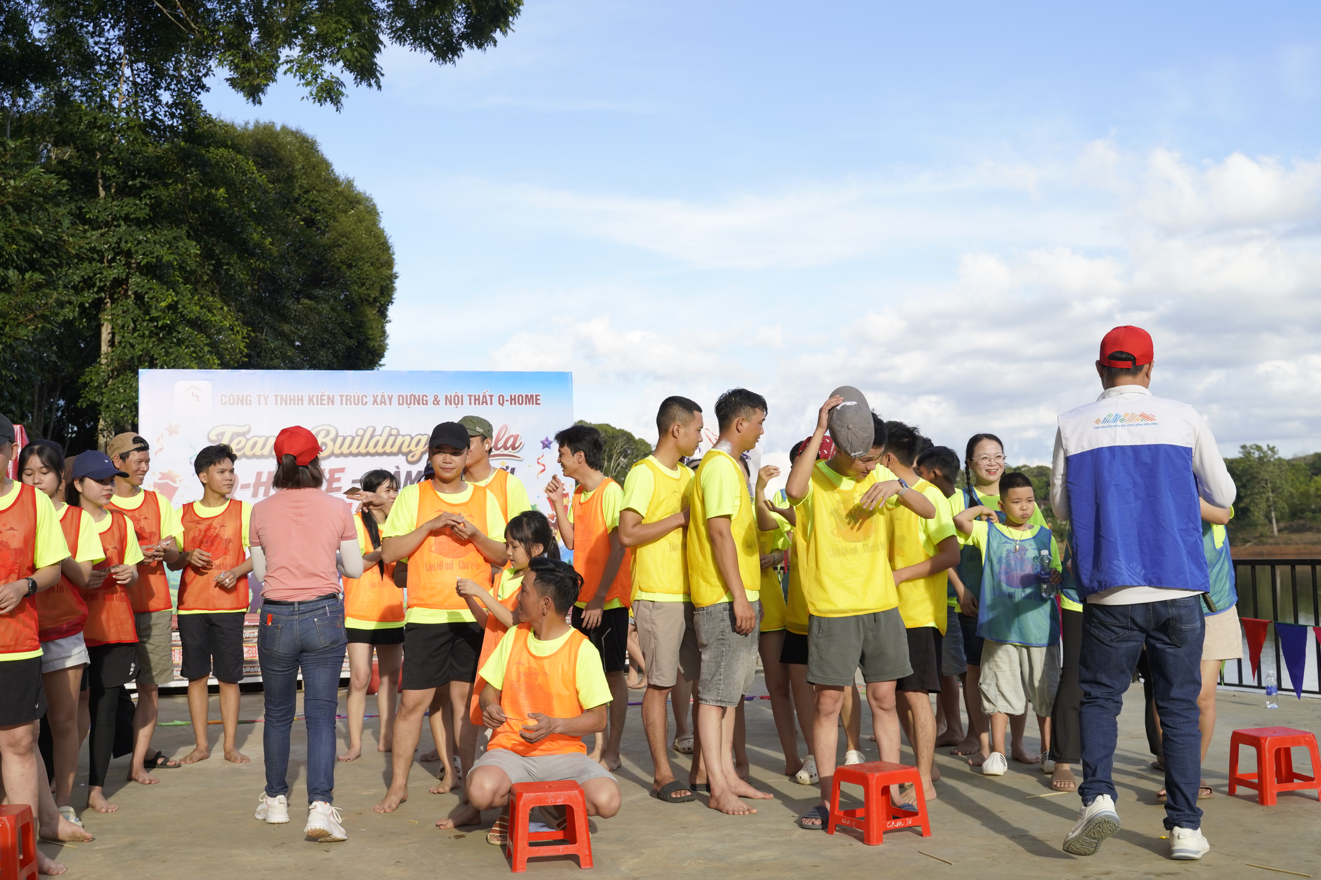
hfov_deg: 48.4
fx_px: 1468
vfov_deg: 33.4
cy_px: 456
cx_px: 618
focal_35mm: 40
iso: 320
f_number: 5
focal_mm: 36
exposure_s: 1/800
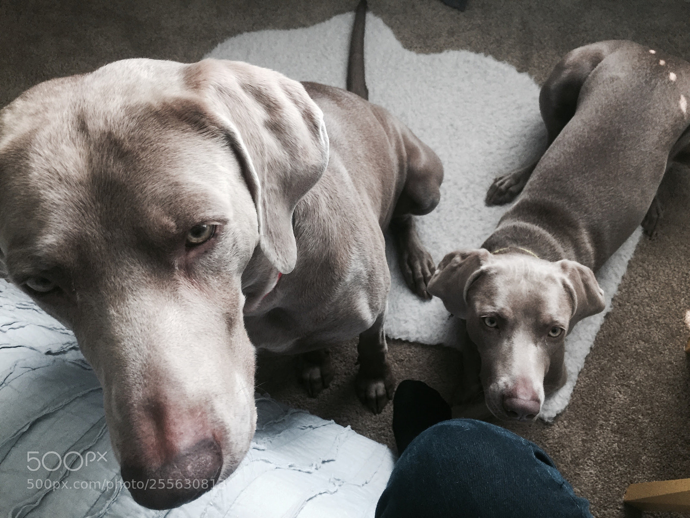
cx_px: 345
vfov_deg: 48.2
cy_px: 259
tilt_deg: -68.6
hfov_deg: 61.7
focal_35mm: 29
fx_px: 578
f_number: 2.2
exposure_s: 1/30
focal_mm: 4.15
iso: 50
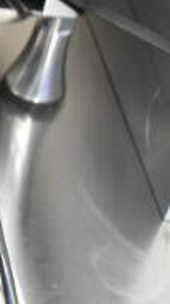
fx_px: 980
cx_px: -249
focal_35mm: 122
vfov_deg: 17.6
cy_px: 173
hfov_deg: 8.9
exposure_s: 1/40
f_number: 4
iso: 1800
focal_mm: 24
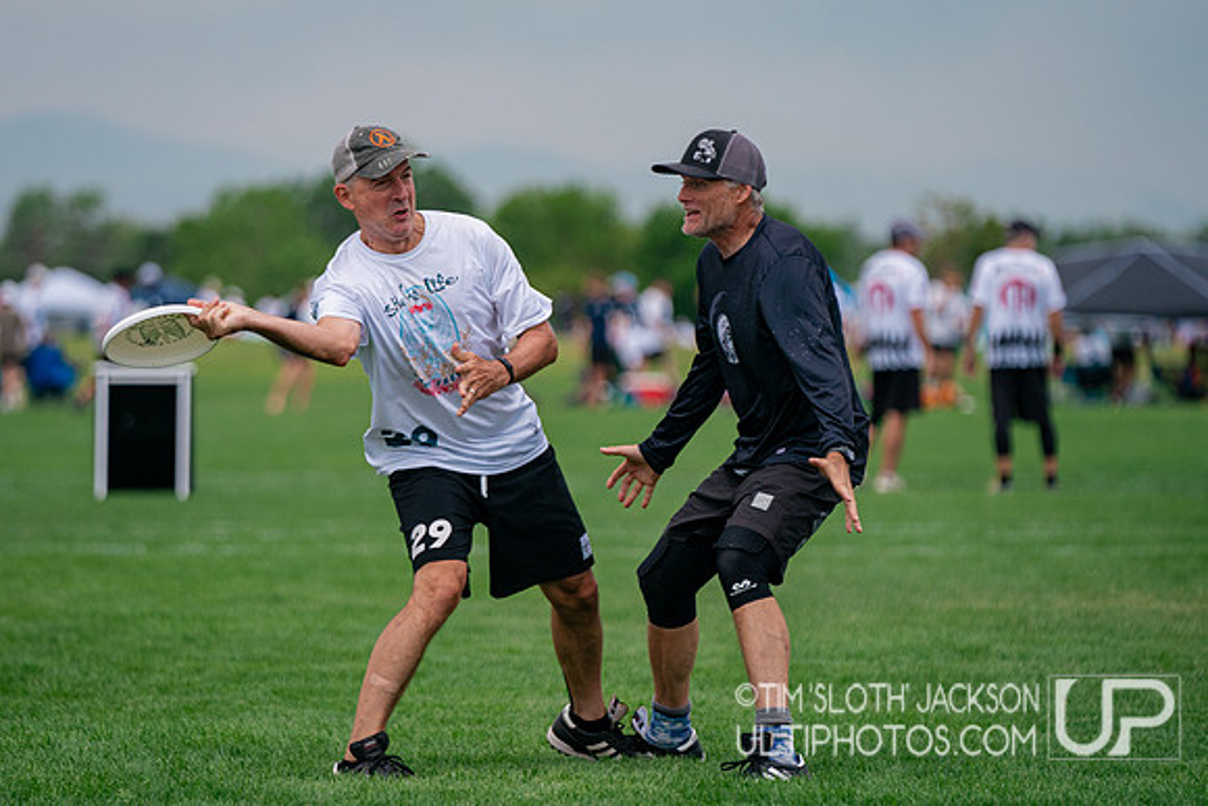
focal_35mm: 243
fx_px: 8154
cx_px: 545
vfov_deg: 5.7
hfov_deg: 8.5
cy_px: 415
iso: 640
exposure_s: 1/10000
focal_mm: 200
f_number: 3.2
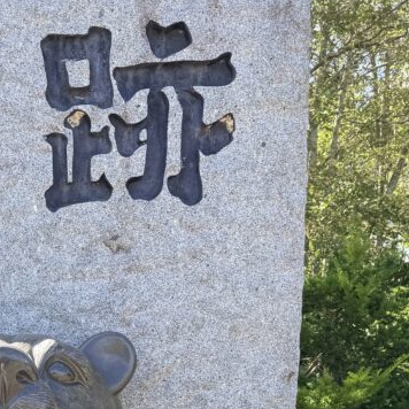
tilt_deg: -7.4
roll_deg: -0.2
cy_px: 488
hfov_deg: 27.0
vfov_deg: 25.4
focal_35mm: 61
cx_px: 25
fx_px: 815
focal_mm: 6.76
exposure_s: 1/689
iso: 100
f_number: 1.78
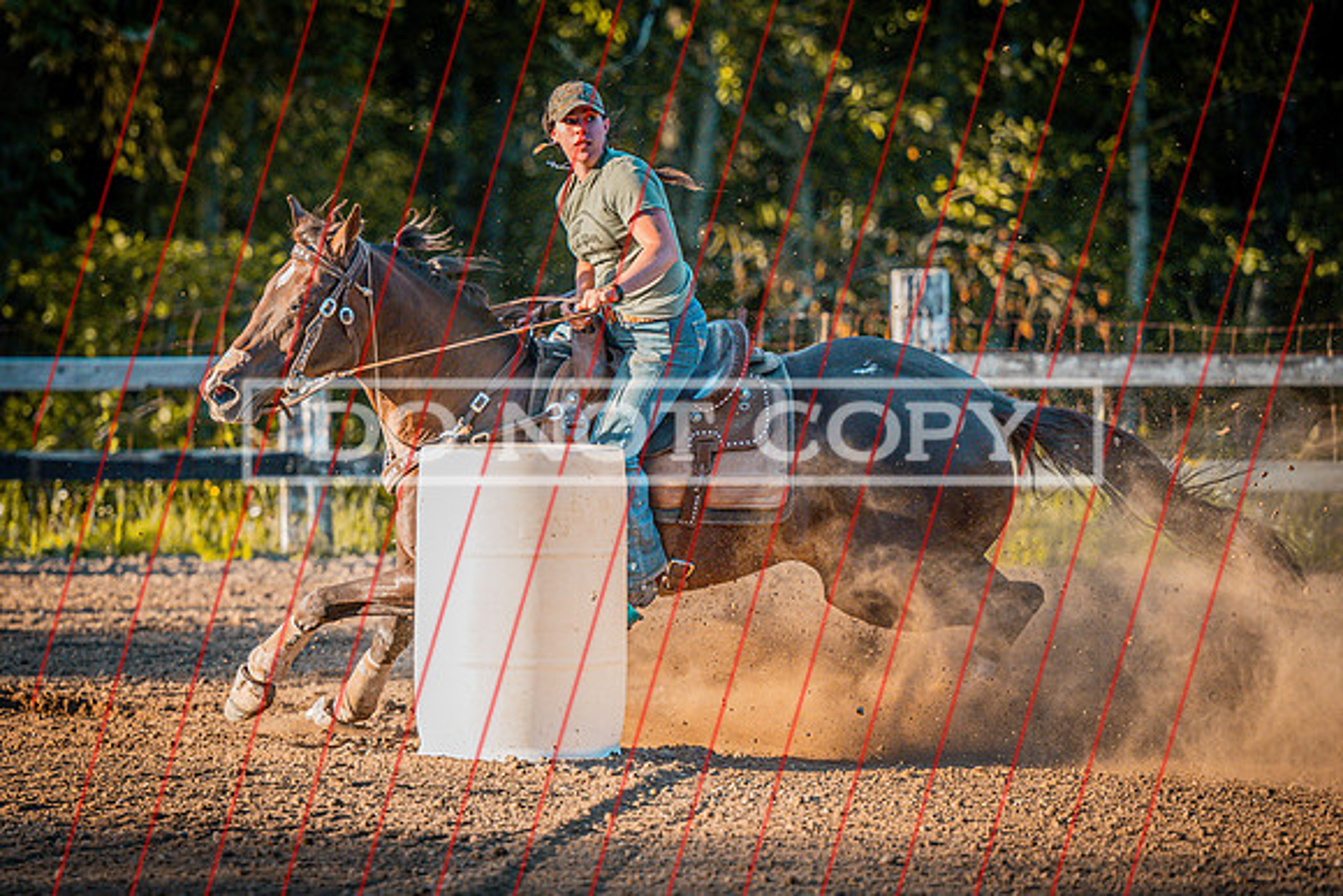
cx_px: 546
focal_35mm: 214
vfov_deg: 6.4
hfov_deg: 9.6
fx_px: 7997
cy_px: 470
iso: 720
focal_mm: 140
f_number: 2.8
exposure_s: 1/2500
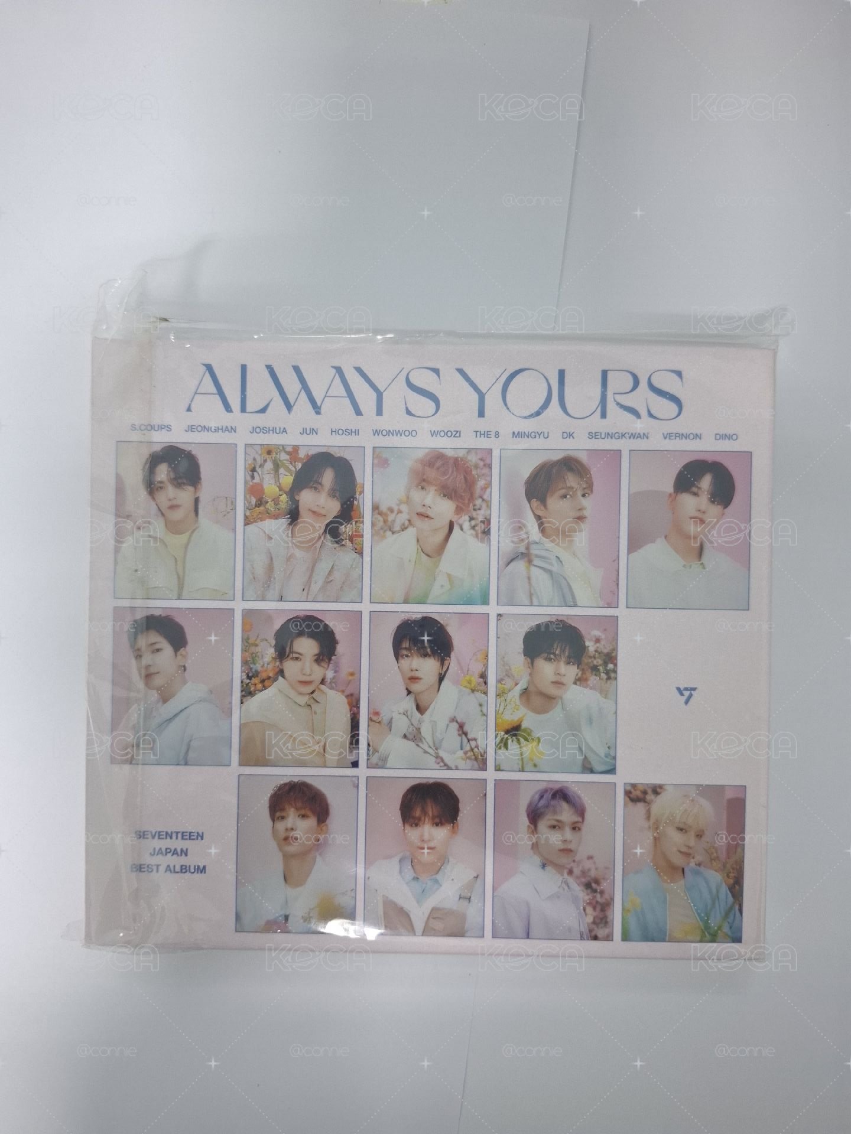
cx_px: 426
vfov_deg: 73.9
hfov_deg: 58.9
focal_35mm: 23
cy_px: 567
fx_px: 754
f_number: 1.8
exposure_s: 1/24
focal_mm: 5.54
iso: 400
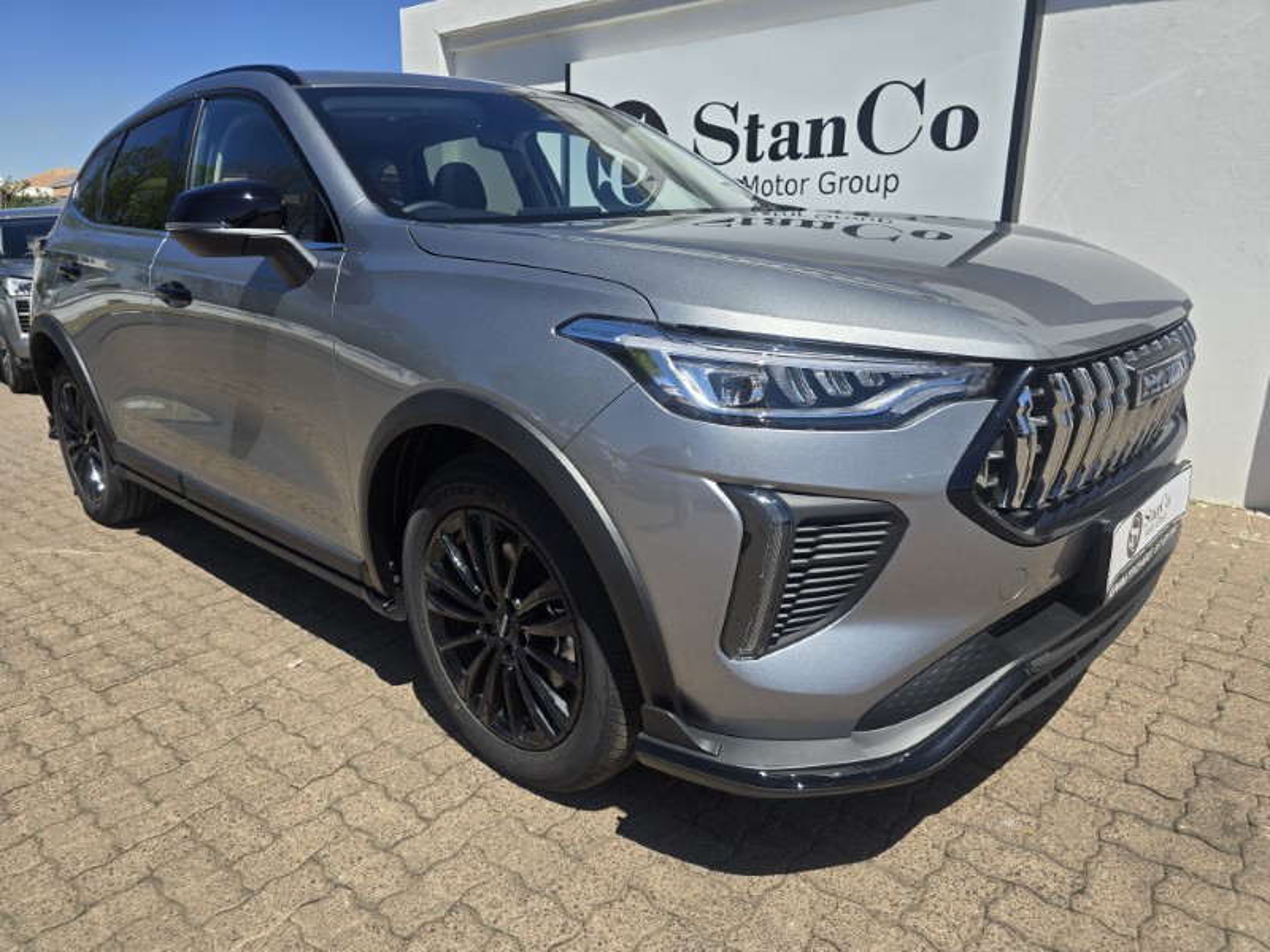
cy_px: 476
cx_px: 635
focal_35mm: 23
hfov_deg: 73.9
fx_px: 844
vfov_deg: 58.9
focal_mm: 6.3
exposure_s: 1/756
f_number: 1.7
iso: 12
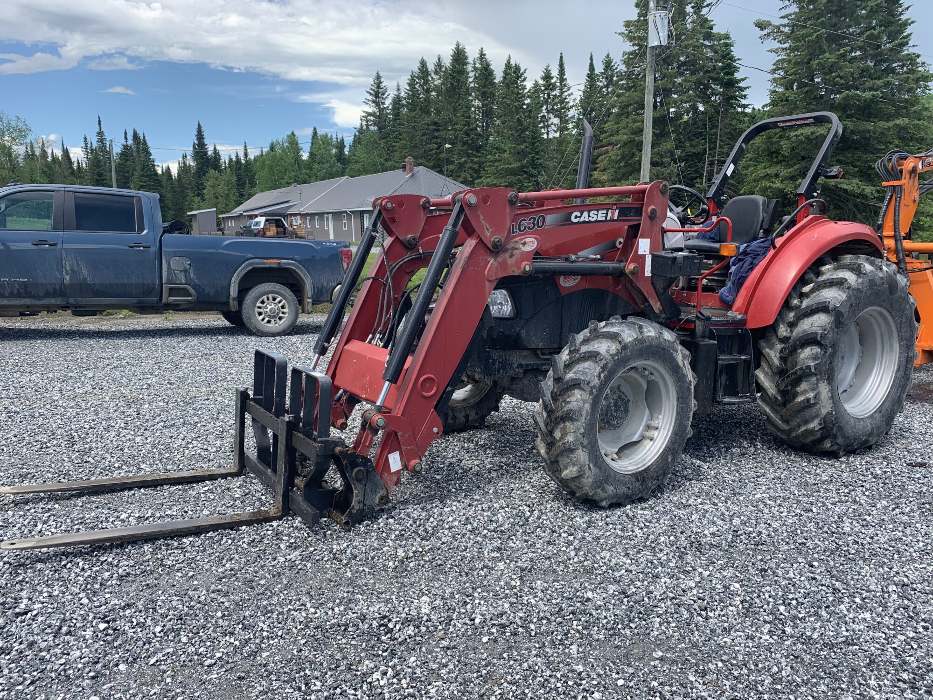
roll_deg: +0.9
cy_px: 350
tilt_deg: -11.7
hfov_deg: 67.3
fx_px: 701
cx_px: 466
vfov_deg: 53.1
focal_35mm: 26
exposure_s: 1/796
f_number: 1.8
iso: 25
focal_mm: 4.25
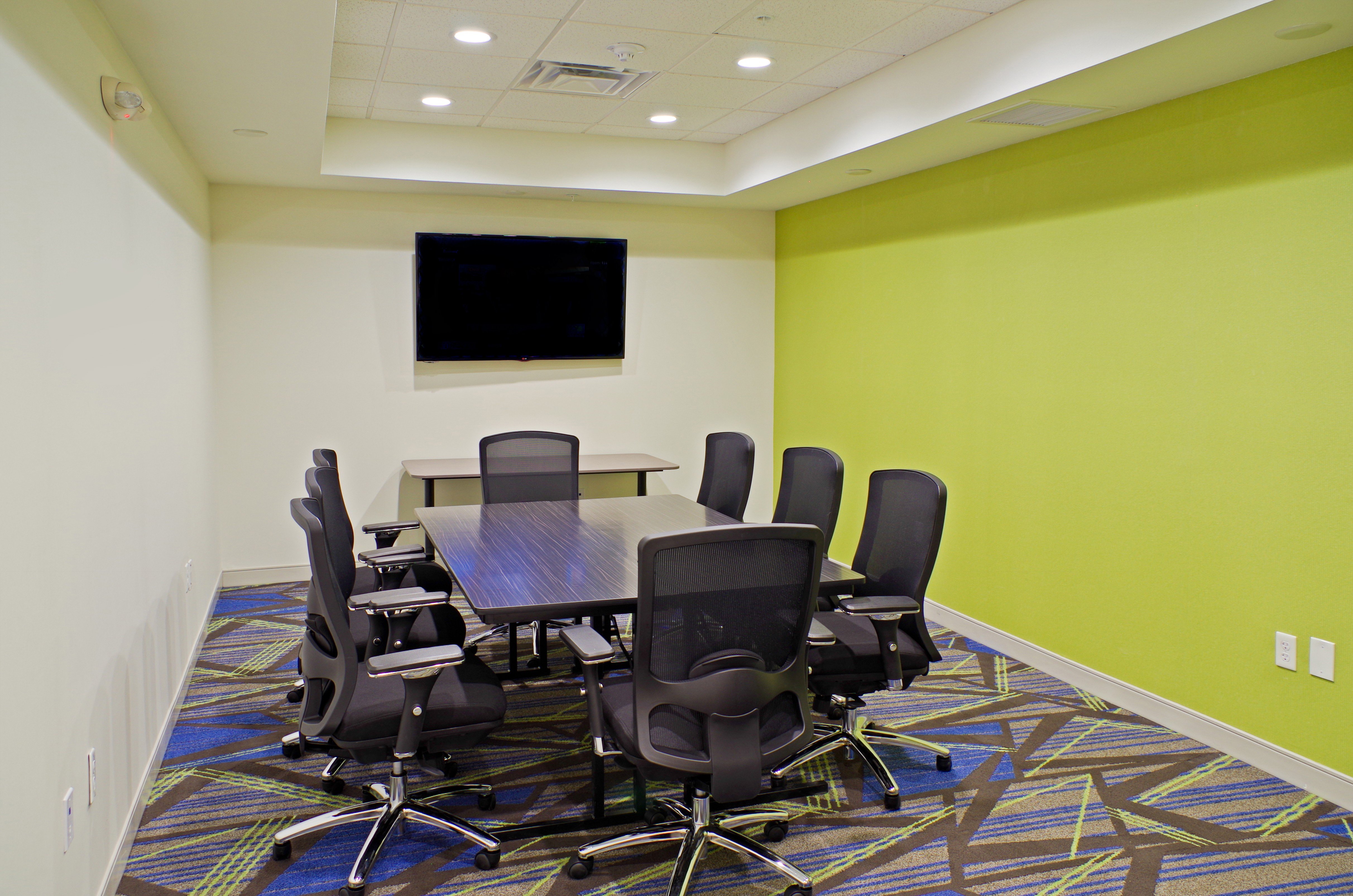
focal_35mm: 27
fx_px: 1013
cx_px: 676
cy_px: 448
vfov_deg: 47.7
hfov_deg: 67.5
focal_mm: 18
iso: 1600
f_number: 8
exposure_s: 1/20
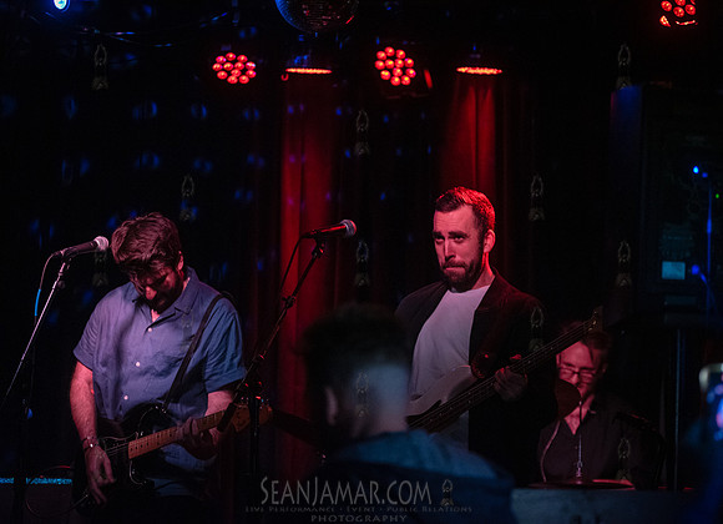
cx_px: 392
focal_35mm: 91
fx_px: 1875
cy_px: 262
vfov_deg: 15.9
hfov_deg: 21.8
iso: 8000
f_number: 2.8
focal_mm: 86
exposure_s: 1/320
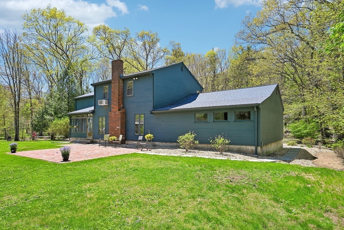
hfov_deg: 81.2
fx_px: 201
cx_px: 172
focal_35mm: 21
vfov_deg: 59.5
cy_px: 115
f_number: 8
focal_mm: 21
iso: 400
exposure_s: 1/400
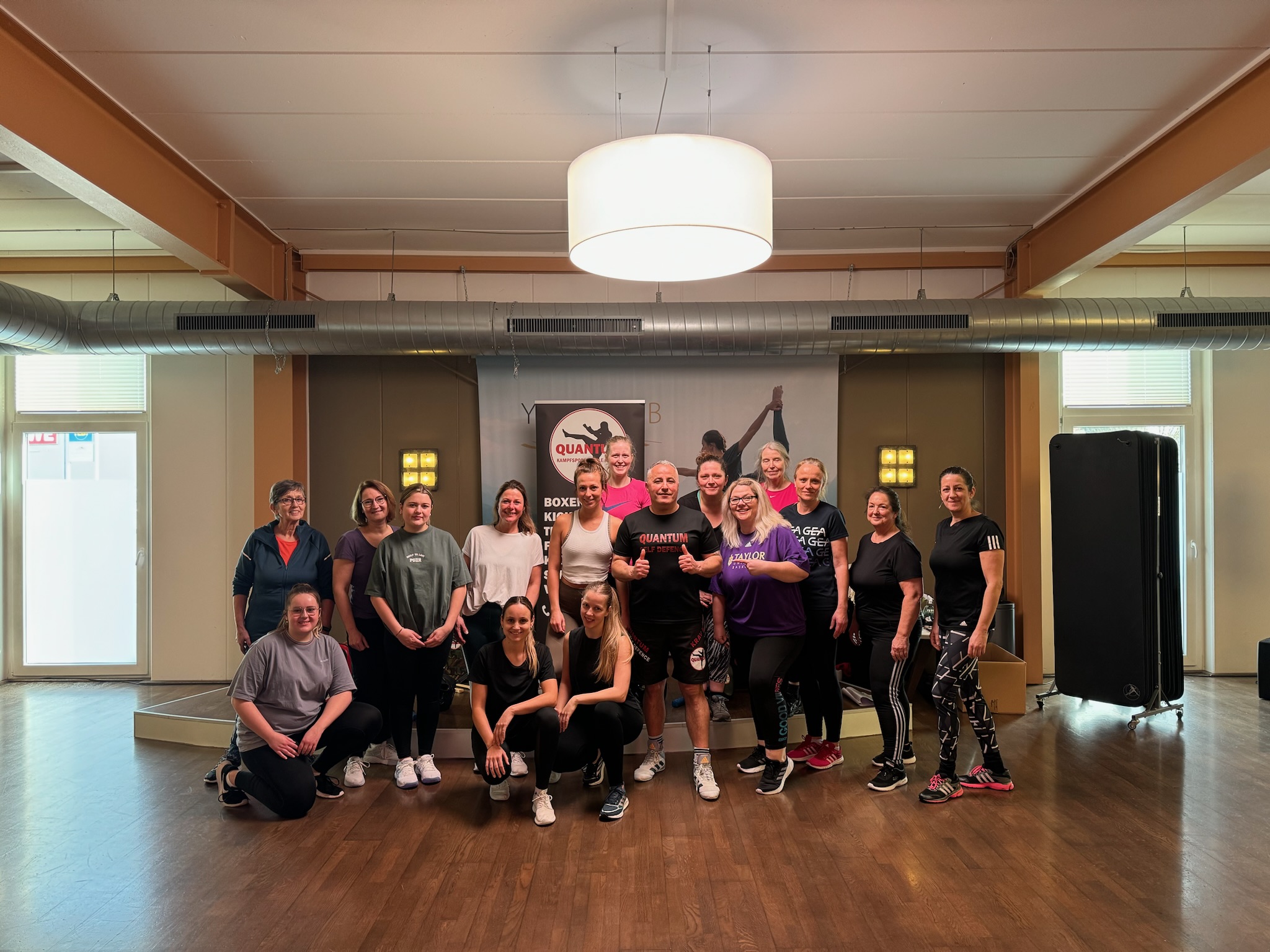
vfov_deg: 56.8
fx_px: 881
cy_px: 476
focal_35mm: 24
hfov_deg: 71.6
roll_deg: +0.5
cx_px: 635
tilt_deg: +0.7
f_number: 1.78
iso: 200
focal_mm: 6.86
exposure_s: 1/71
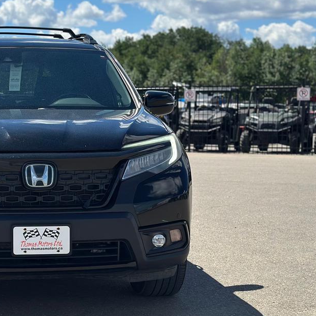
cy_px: 183
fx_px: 909
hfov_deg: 19.4
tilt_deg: -3.6
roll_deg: +1.2
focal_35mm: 88
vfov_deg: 19.7
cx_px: 43
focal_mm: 6.86
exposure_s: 1/5882
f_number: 1.78
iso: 100
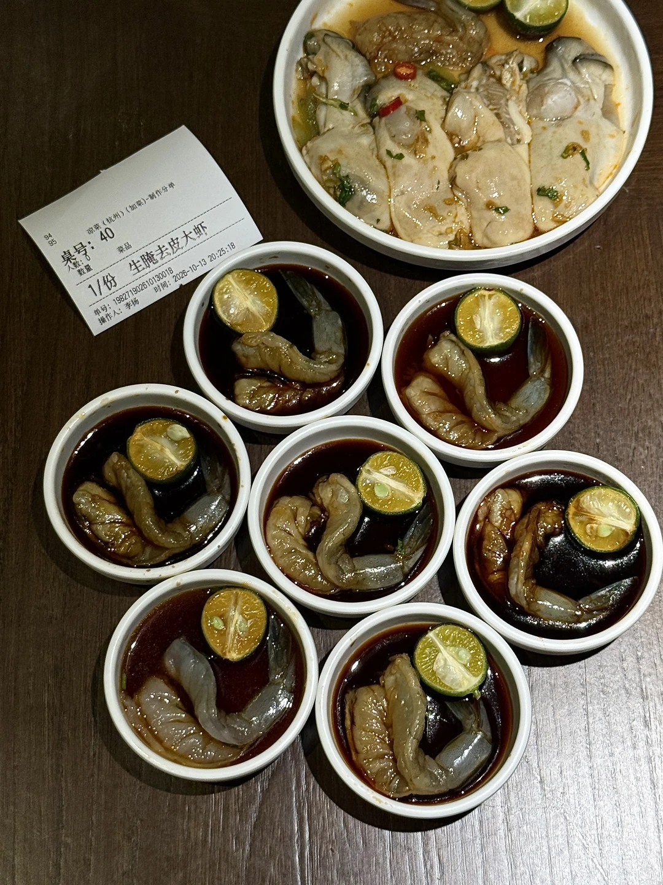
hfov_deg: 30.3
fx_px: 1226
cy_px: 442
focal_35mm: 48
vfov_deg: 39.7
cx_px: 332
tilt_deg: -72.0
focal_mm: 6.76
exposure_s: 1/121
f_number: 1.78
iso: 80
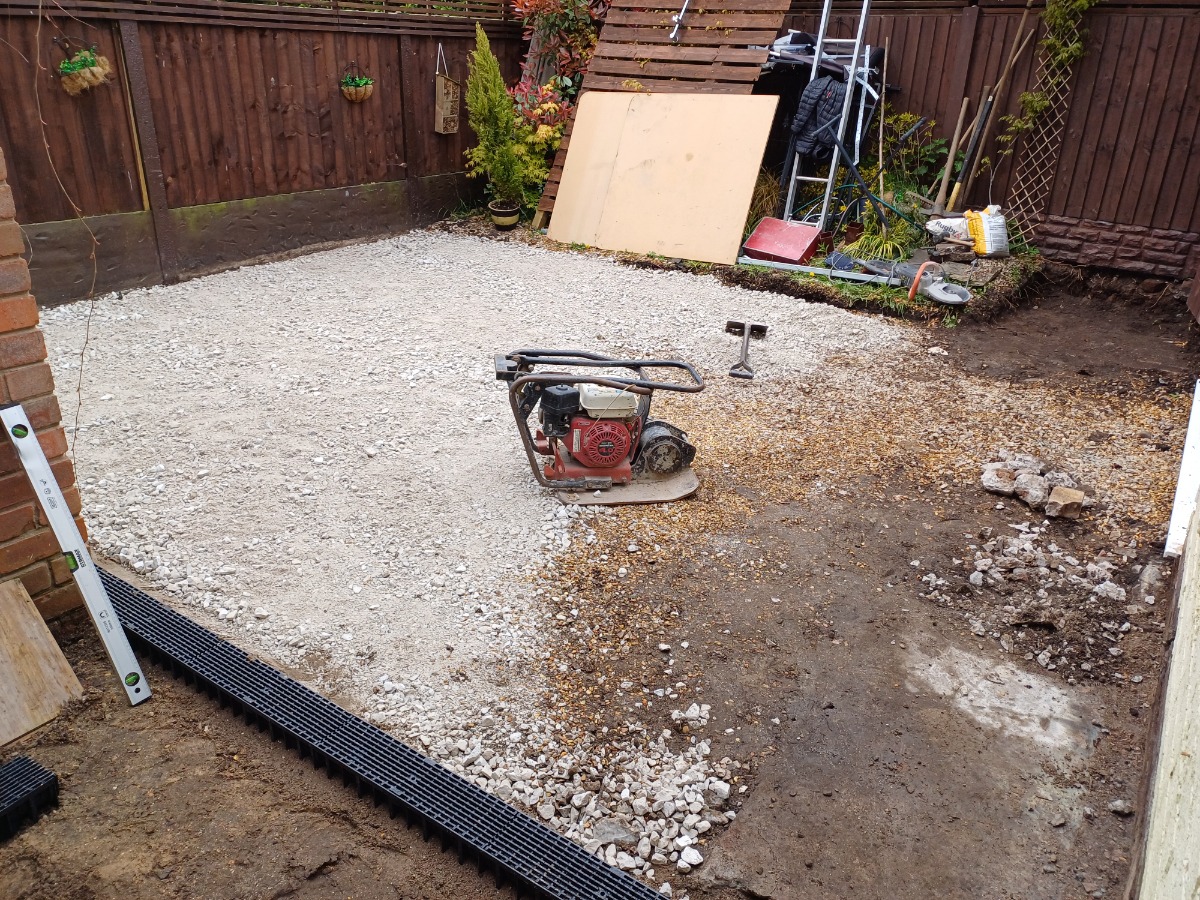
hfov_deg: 69.4
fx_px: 867
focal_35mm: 25
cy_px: 450
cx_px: 600
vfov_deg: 54.9
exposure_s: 1/281
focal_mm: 4.65
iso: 50
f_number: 1.8
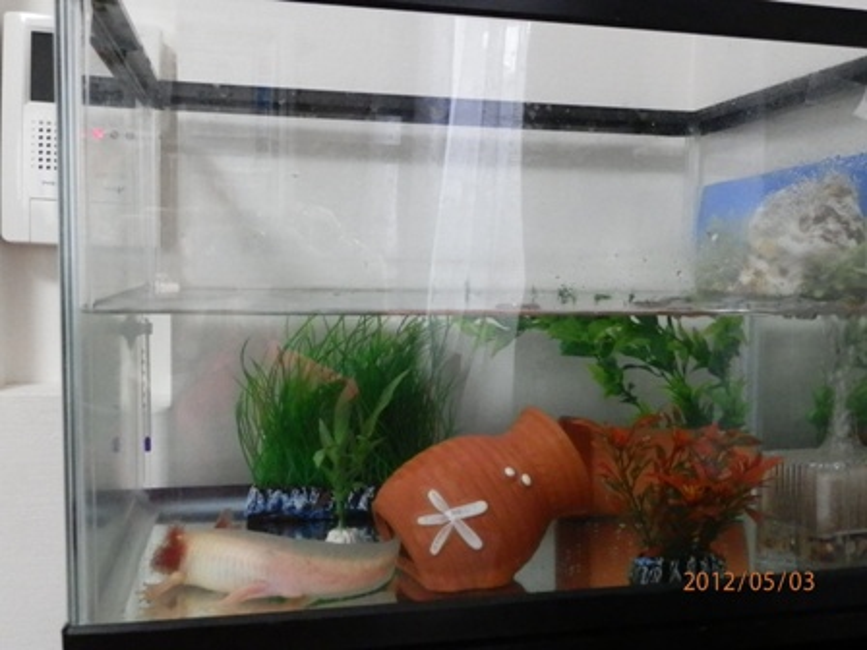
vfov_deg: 42.9
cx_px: 434
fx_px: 827
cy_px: 325
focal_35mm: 33
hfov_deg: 55.4
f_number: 3.2
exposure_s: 1/60
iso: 1000
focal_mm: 5.96
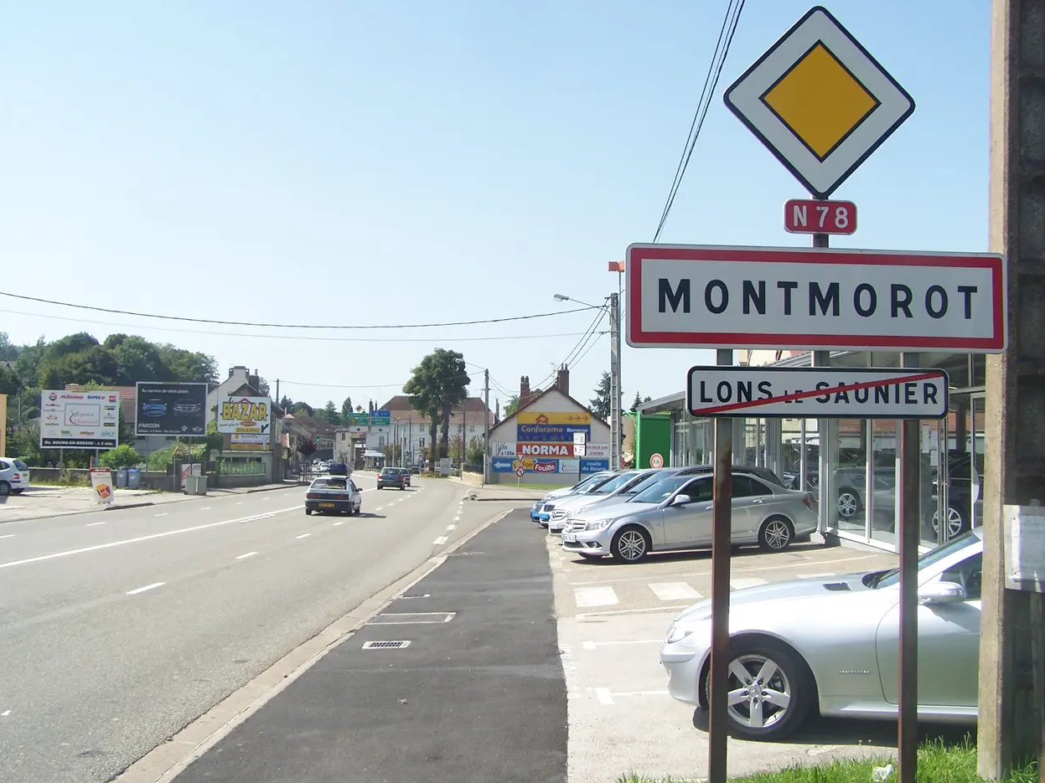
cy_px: 388
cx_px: 515
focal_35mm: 39
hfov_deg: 47.9
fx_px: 1177
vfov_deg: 36.8
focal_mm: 6.3
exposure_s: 1/500
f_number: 4
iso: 80
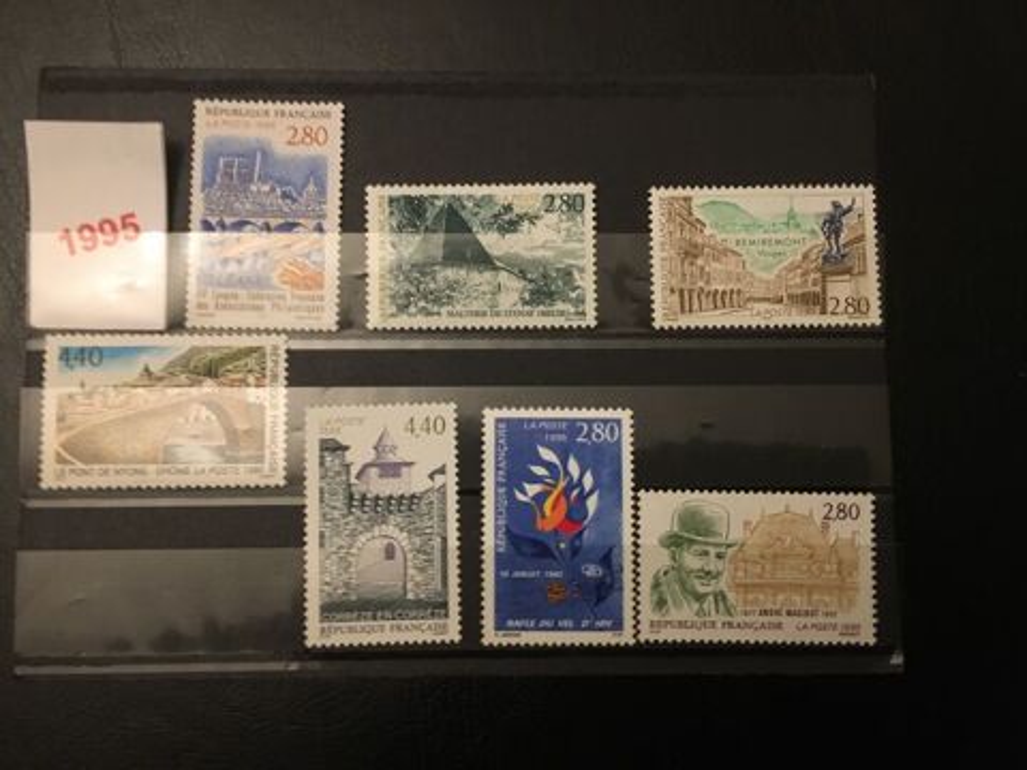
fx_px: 860
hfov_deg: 61.7
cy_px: 385
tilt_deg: -84.1
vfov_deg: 48.2
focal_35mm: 29
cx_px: 514
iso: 400
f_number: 2.2
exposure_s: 1/17
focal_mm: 4.15
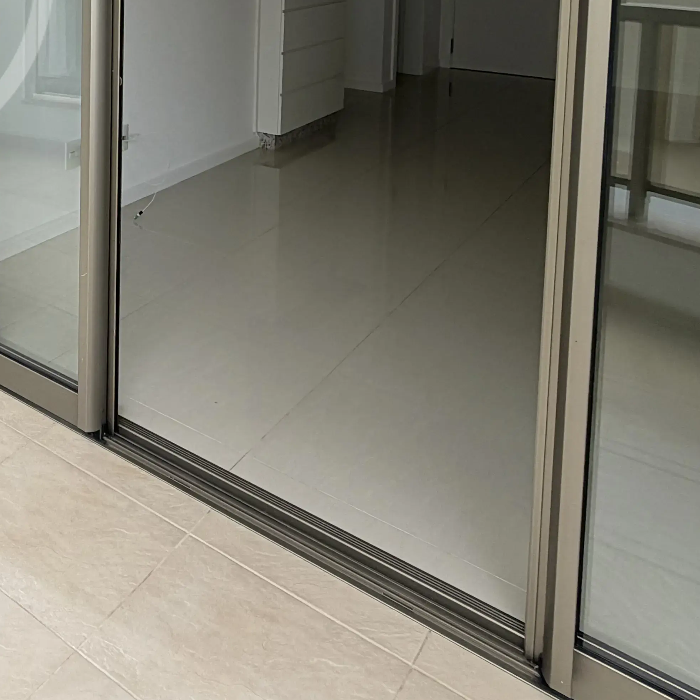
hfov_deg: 35.7
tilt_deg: -3.9
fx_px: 824
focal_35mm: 36
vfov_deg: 39.6
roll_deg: +0.5
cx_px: -146
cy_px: -27
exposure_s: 1/502
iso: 40
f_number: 2.2
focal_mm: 2.22
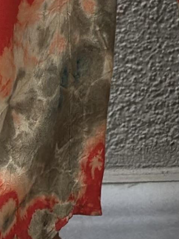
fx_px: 2090
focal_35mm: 303
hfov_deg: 4.9
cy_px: -246
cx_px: 215
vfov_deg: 6.3
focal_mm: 6.86
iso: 80
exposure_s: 1/911
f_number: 1.78
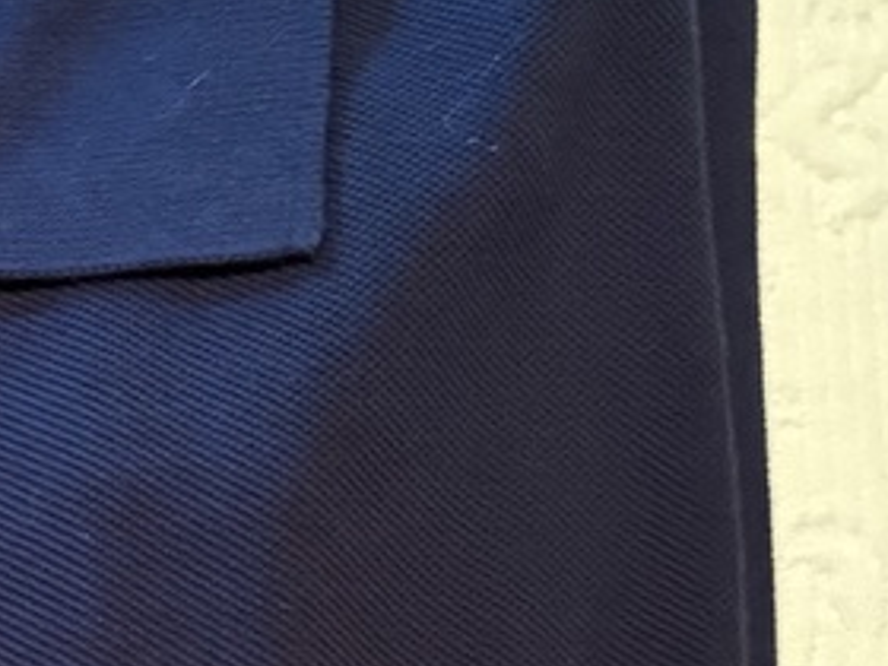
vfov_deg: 11.4
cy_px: 1020
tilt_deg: -78.6
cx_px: -460
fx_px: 3181
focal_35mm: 124
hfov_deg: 14.7
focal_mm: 5.96
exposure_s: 1/30
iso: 800
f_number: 1.6
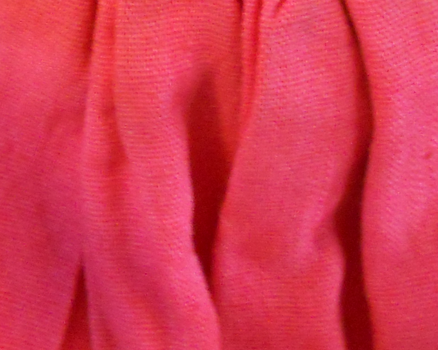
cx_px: 49
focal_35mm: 132
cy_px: -97
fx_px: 1711
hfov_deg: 14.5
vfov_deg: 11.4
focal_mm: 5.8
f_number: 3.5
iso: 400
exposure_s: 1/15
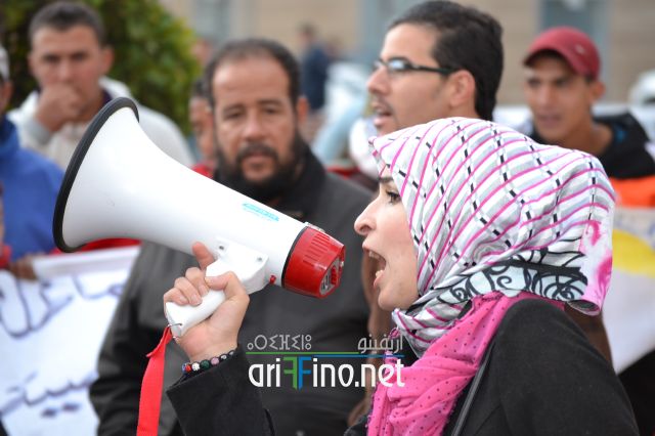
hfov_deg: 11.0
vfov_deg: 7.3
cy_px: 218
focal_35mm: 188
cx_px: 328
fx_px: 3410
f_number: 4.8
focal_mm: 125
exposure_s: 1/100
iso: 400
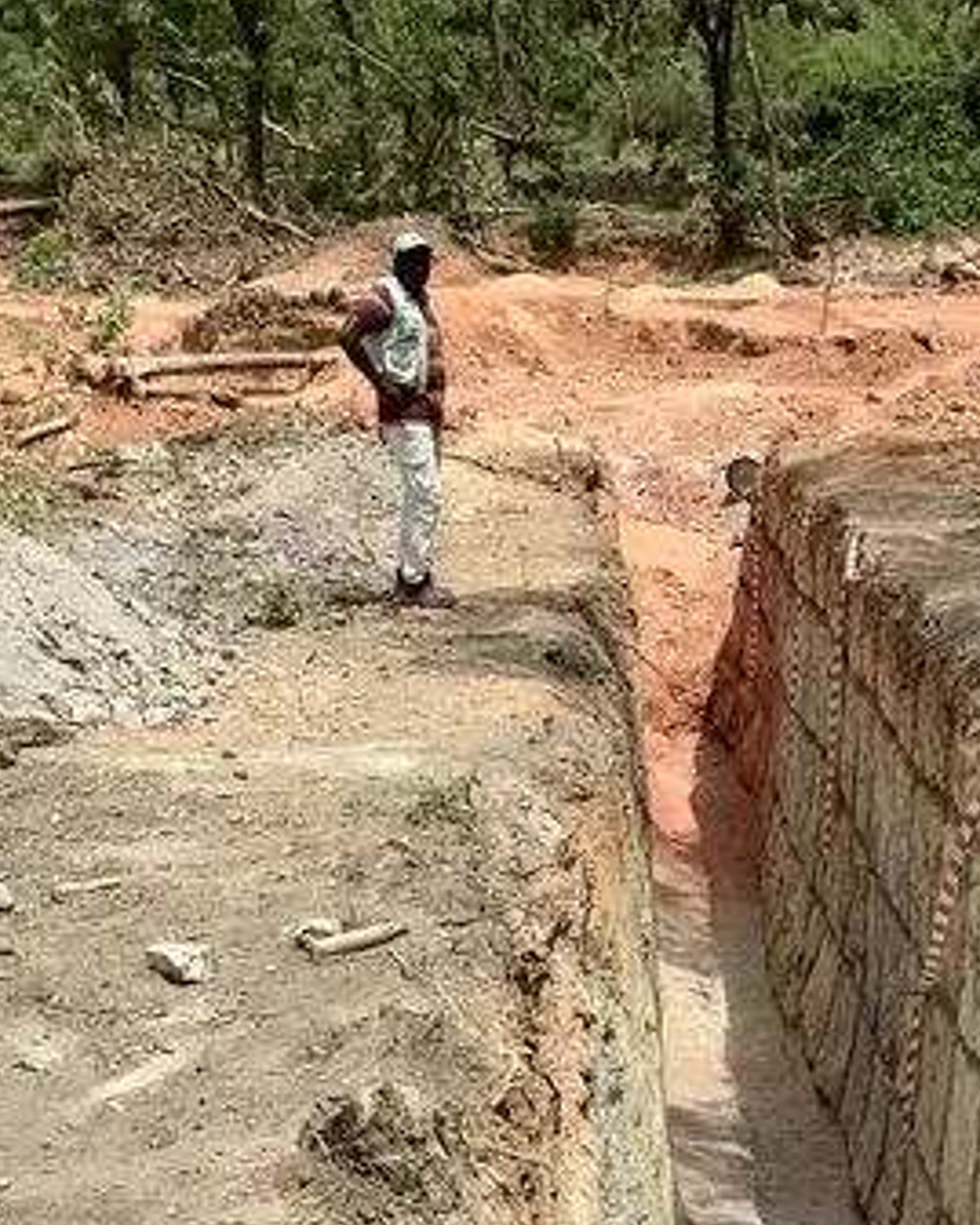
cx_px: 829
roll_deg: -1.4
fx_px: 2283
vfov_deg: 28.3
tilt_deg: -28.3
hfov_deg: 23.7
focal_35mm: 63
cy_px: 1199
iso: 25
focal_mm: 3.3
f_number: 2.4
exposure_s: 1/936
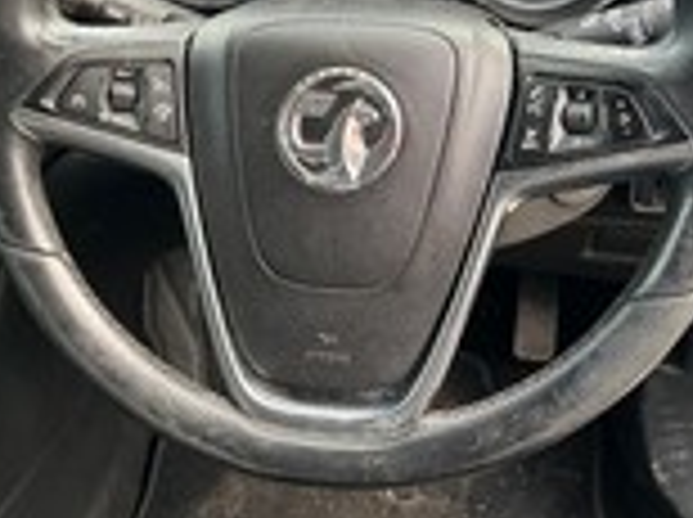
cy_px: 216
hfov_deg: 32.4
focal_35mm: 59
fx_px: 1179
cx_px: 212
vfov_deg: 24.7
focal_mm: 5.7
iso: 125
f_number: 1.5
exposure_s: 1/121
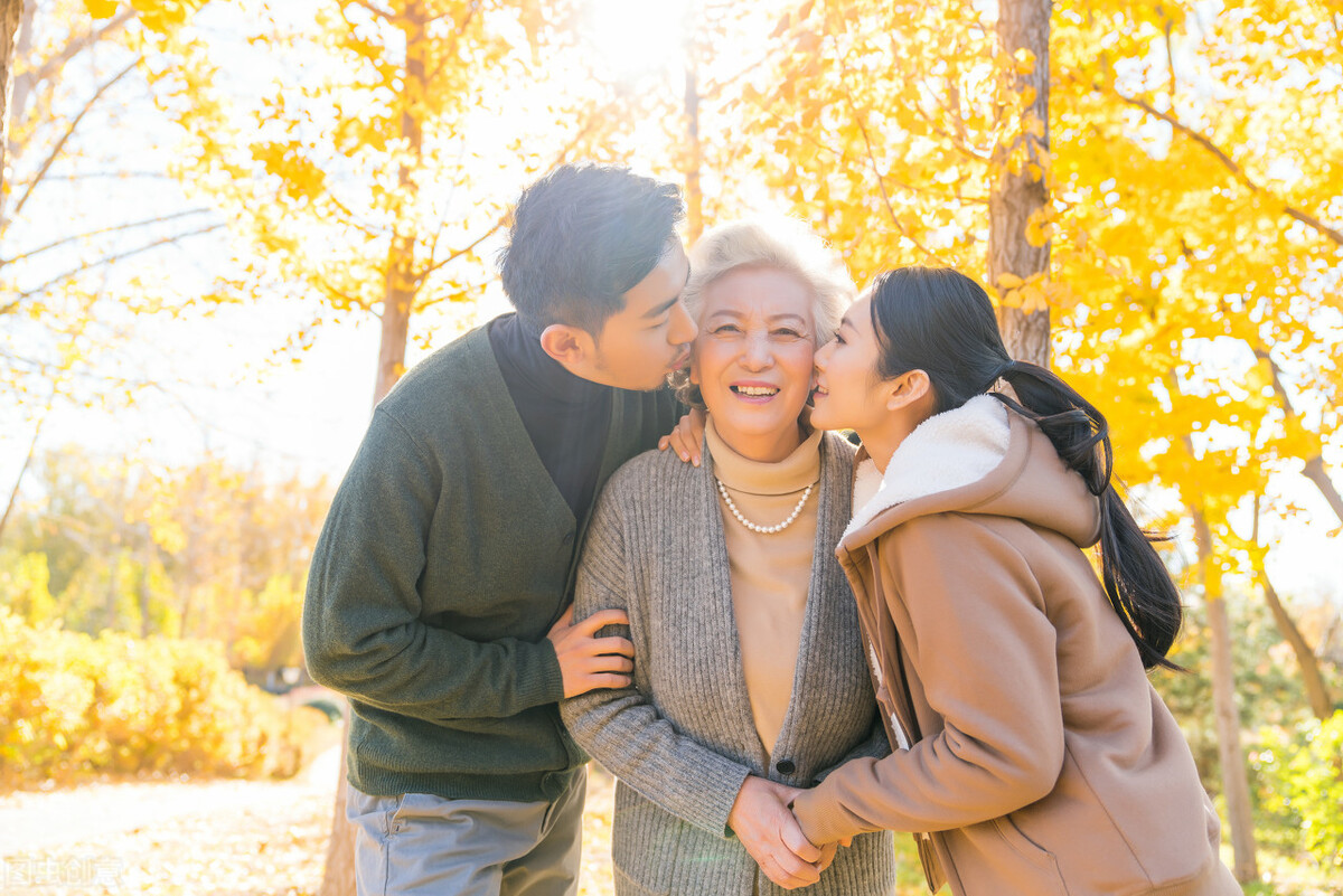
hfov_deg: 63.6
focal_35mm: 29
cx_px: 672
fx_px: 1082
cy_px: 448
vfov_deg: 45.0
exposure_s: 1/200
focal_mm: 29
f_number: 2.8
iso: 100
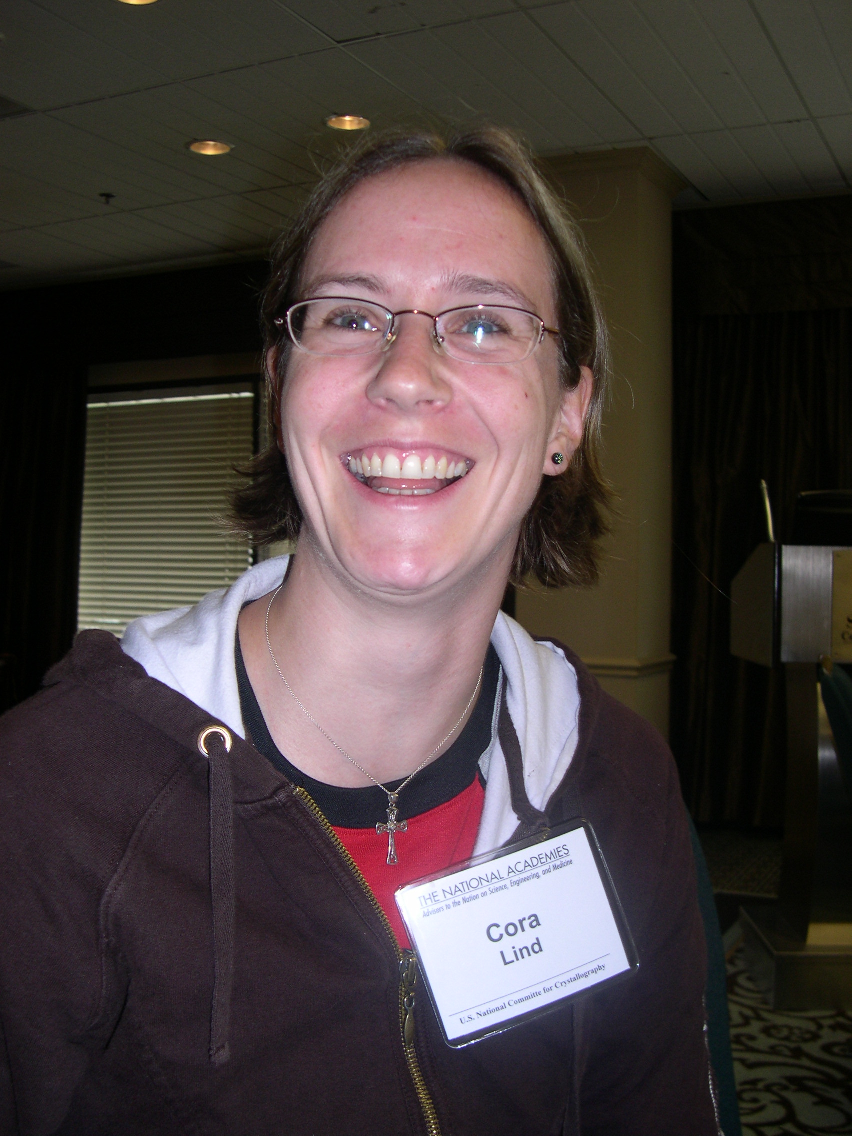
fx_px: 1247
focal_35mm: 38
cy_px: 568
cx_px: 426
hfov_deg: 37.7
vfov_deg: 49.0
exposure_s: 1/60
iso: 100
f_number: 2.8
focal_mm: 8
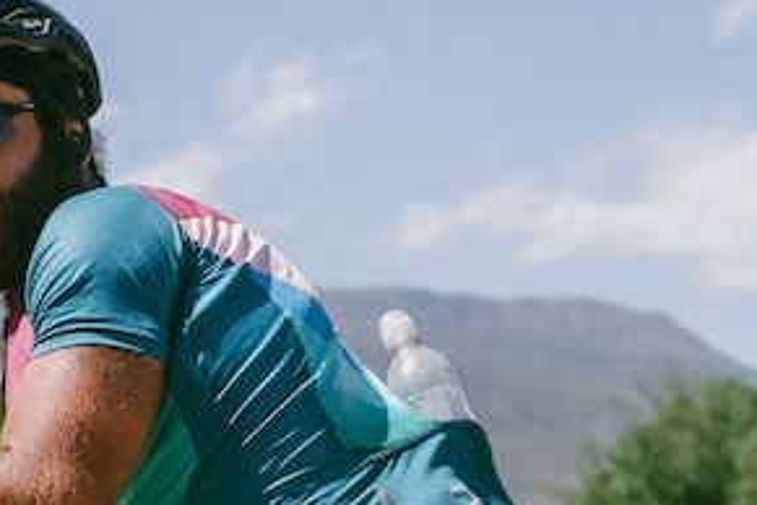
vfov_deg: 12.3
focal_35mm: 109
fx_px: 2292
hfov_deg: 18.0
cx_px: -91
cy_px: 592
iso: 1000
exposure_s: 1/6400
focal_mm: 31
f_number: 4
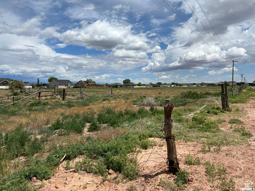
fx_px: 192
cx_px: 128
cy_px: 96
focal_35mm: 26
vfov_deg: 53.1
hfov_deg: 67.3
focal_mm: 5.7
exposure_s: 1/8696
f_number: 1.5
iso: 50
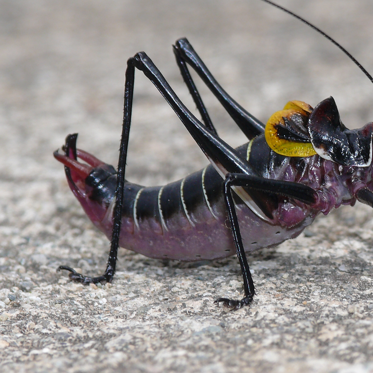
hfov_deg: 5.4
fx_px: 3938
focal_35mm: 323
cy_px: 169
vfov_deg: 5.4
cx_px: 336
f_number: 7.1
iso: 100
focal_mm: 38.4
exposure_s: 1/400
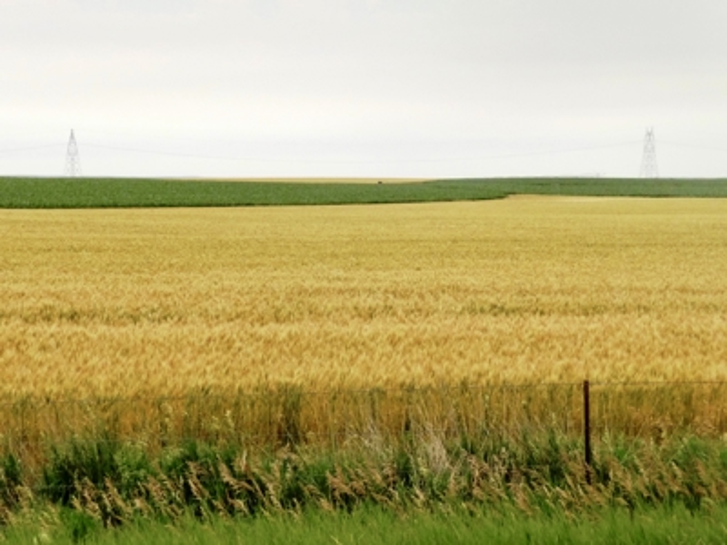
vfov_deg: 15.4
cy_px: 272
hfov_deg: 20.4
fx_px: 2016
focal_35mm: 96
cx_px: 364
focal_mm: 16.3
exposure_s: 1/1000
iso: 400
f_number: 4.7
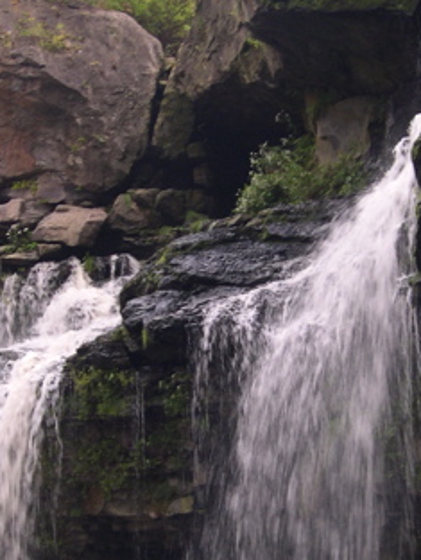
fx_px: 1310
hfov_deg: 18.3
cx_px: 226
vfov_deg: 24.1
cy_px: 300
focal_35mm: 81
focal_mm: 8
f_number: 2.8
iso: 128
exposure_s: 1/30
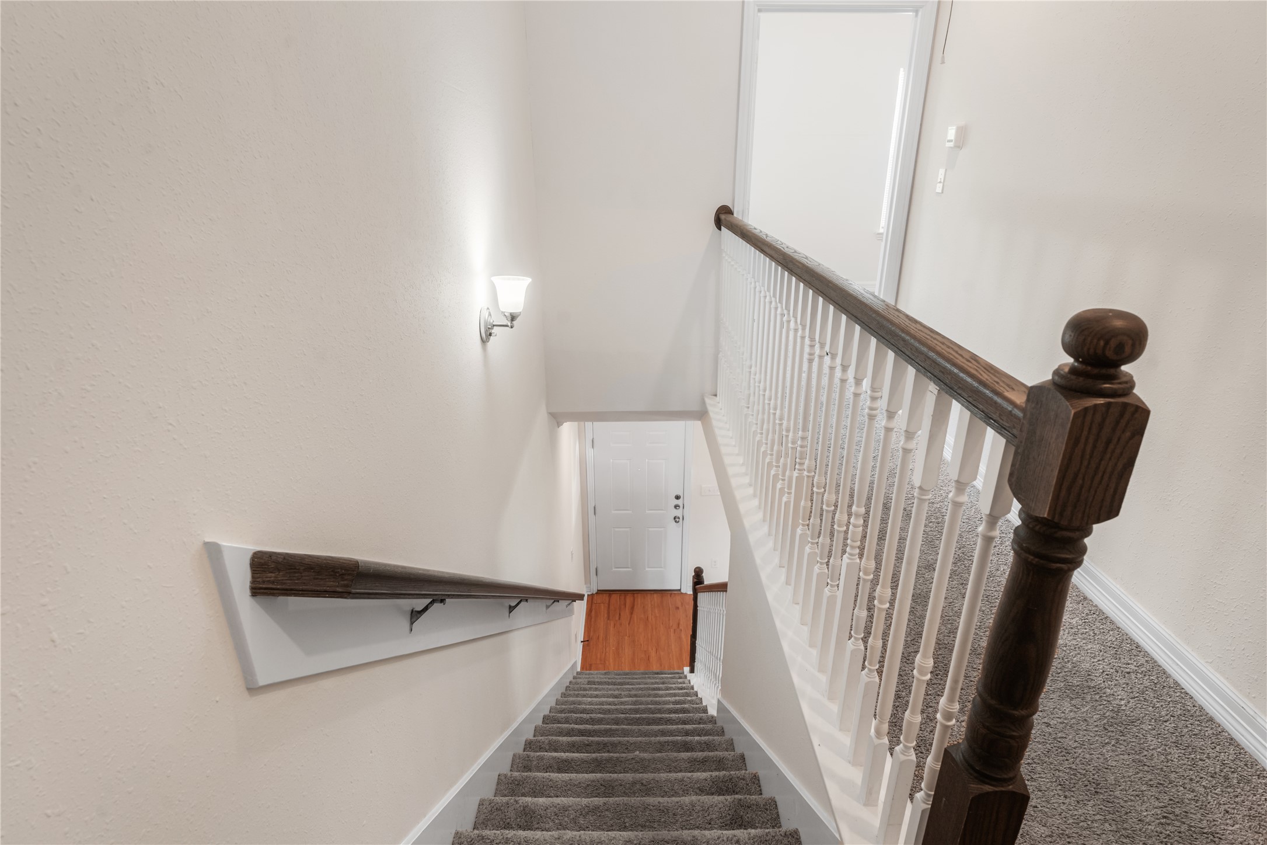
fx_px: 644
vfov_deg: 66.5
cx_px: 634
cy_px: 422
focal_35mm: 18
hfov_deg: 89.1
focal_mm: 18.3
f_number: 8
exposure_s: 1/20
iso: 800
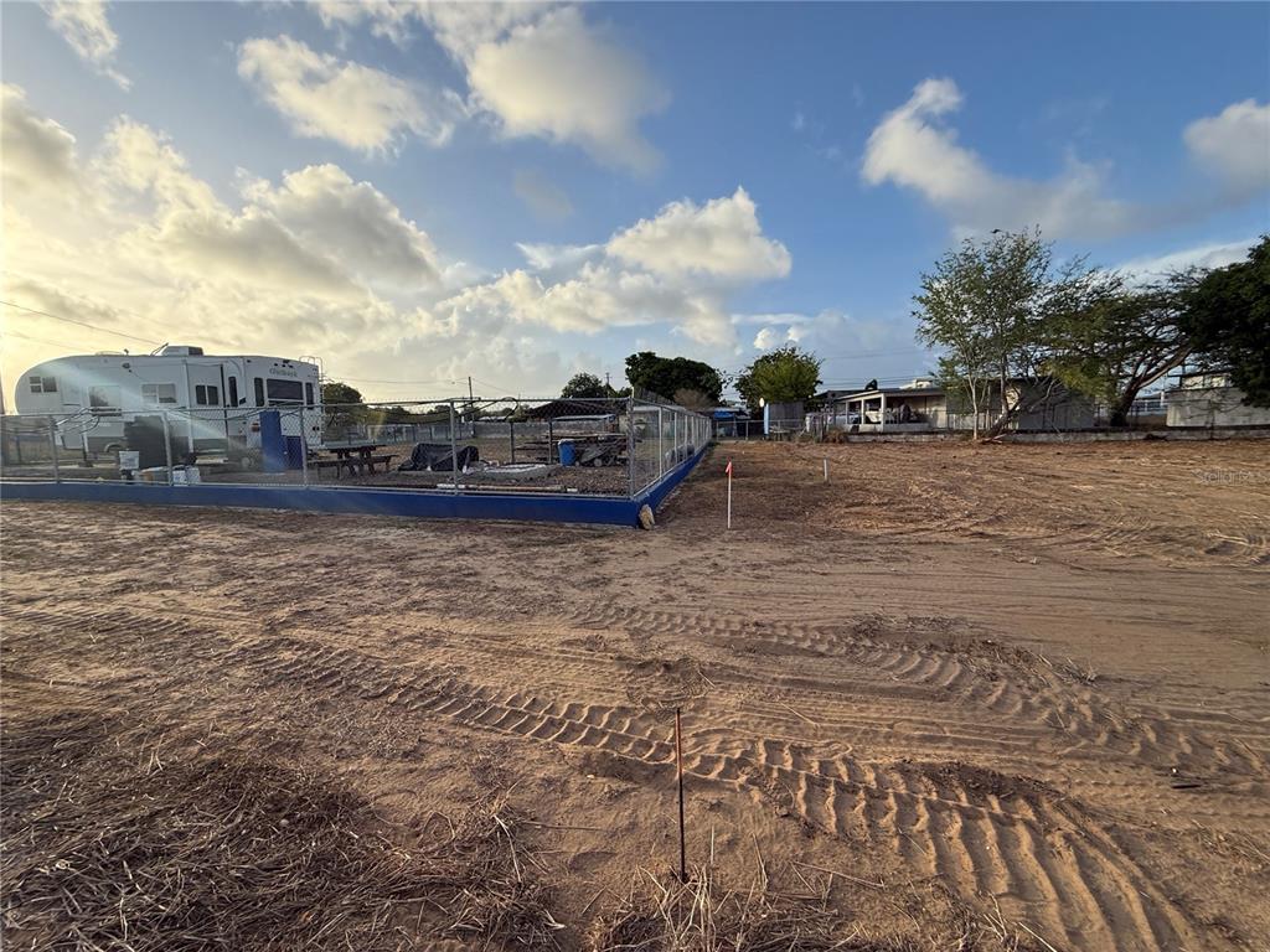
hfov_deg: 102.1
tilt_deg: -4.8
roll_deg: +0.8
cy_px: 476
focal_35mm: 14
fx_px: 514
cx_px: 635
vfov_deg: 85.7
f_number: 2.2
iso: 64
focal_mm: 2.22
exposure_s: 1/1534
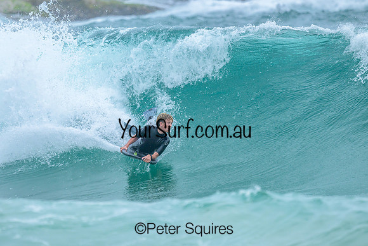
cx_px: 181
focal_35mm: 1100
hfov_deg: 1.9
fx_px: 11243
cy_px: 120
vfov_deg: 1.3
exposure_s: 1/2500
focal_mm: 800
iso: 500
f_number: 6.3
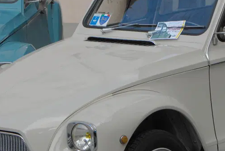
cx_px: 170
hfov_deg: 11.4
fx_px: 1120
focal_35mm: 179
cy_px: 70
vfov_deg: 7.7
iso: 100
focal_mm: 50
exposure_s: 1/200
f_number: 7.1
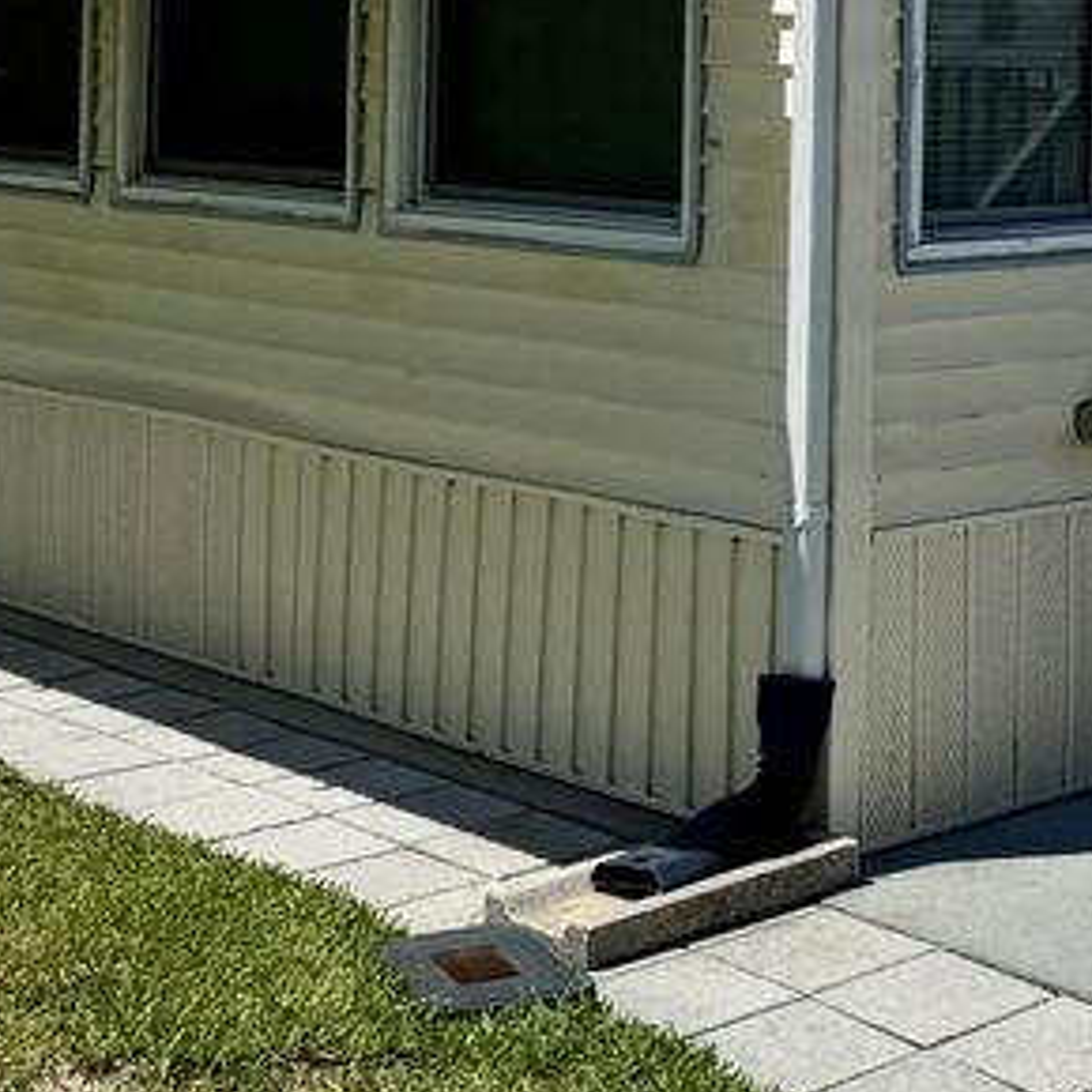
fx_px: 2677
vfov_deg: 22.1
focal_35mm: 75
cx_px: 1152
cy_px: -38
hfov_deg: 22.0
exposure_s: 1/7937
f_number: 1.78
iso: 80
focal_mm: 6.76
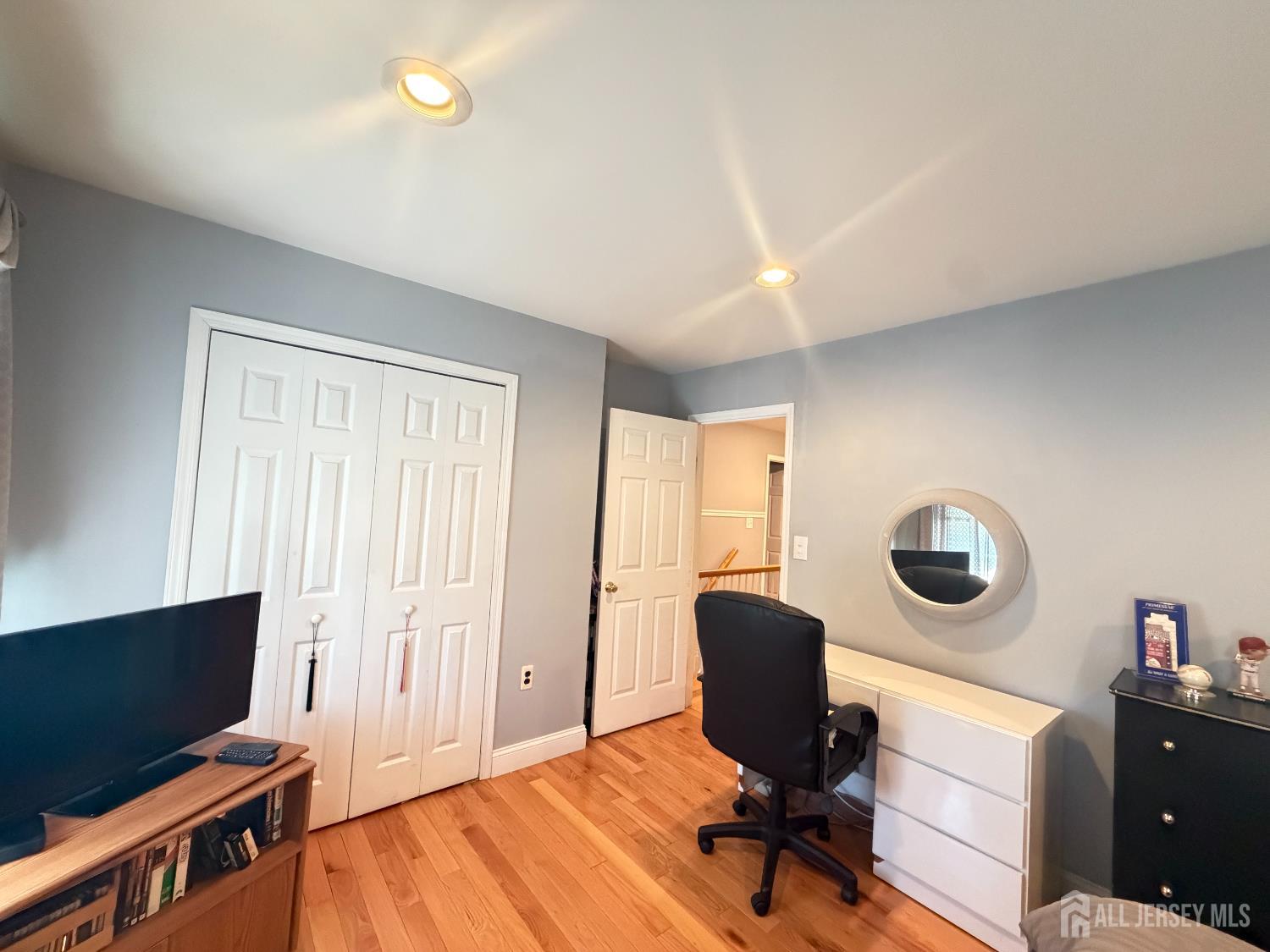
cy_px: 476
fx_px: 514
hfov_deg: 102.1
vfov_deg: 85.7
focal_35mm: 14
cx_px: 635
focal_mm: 2.22
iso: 1000
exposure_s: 1/60
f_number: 2.2
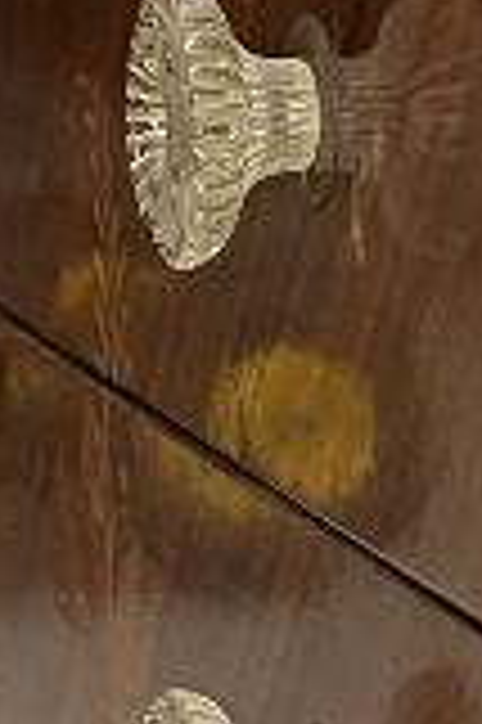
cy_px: 153
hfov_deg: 6.3
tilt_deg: -5.9
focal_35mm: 202
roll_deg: -0.9
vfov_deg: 10.2
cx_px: 1324
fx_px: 4065
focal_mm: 5.1
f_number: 1.6
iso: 320
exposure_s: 1/60
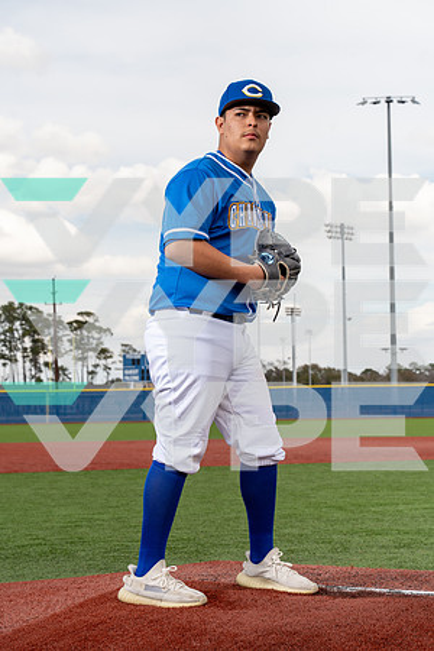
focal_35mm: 69
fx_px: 1248
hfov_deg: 19.7
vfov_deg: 29.2
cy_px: 326
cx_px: 217
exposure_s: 1/250
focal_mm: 69
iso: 100
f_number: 8
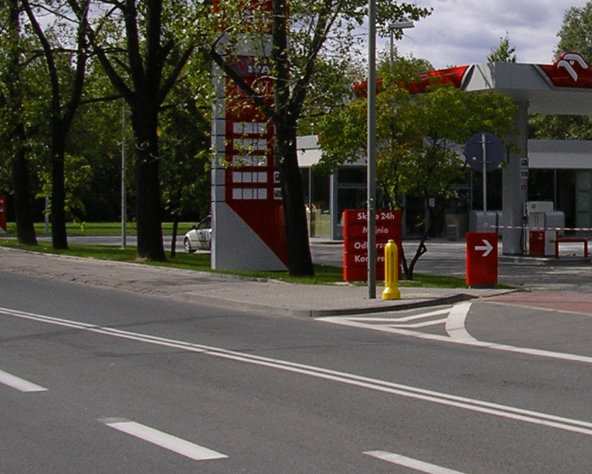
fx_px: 1594
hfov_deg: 20.2
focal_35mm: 91
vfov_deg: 16.8
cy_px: 114
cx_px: 625
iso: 50
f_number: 4.1
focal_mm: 5.8
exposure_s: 1/800
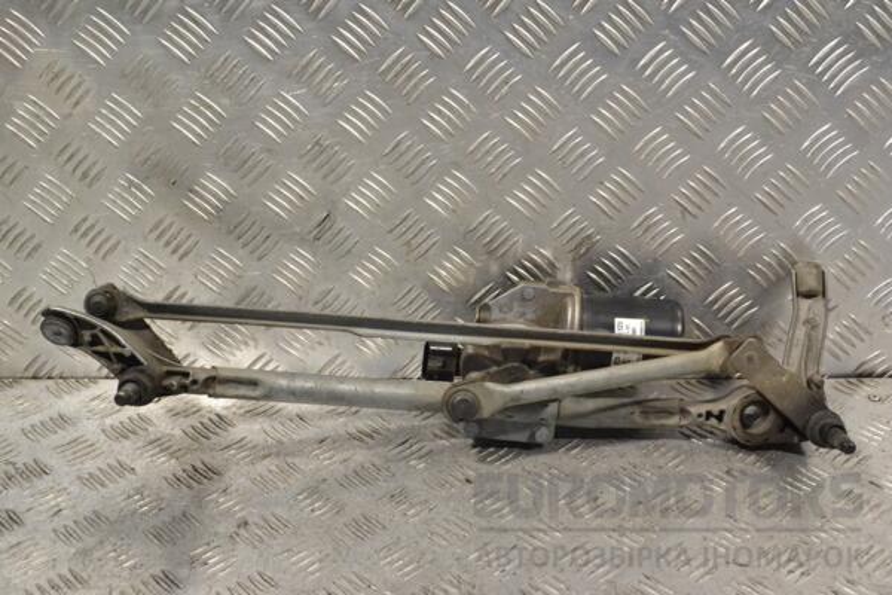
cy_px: 298
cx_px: 446
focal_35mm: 51
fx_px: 1264
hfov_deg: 38.9
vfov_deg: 26.5
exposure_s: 1/250
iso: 3200
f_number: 8
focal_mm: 34
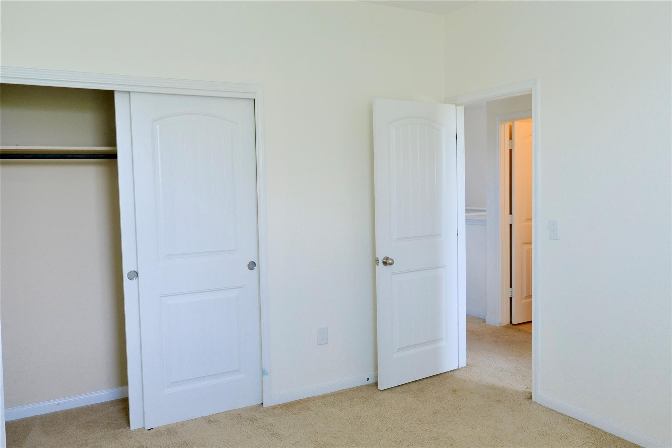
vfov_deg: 45.0
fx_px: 541
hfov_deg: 63.7
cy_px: 224
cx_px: 336
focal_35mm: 29
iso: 1250
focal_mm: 19.6
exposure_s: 1/125
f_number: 2.8
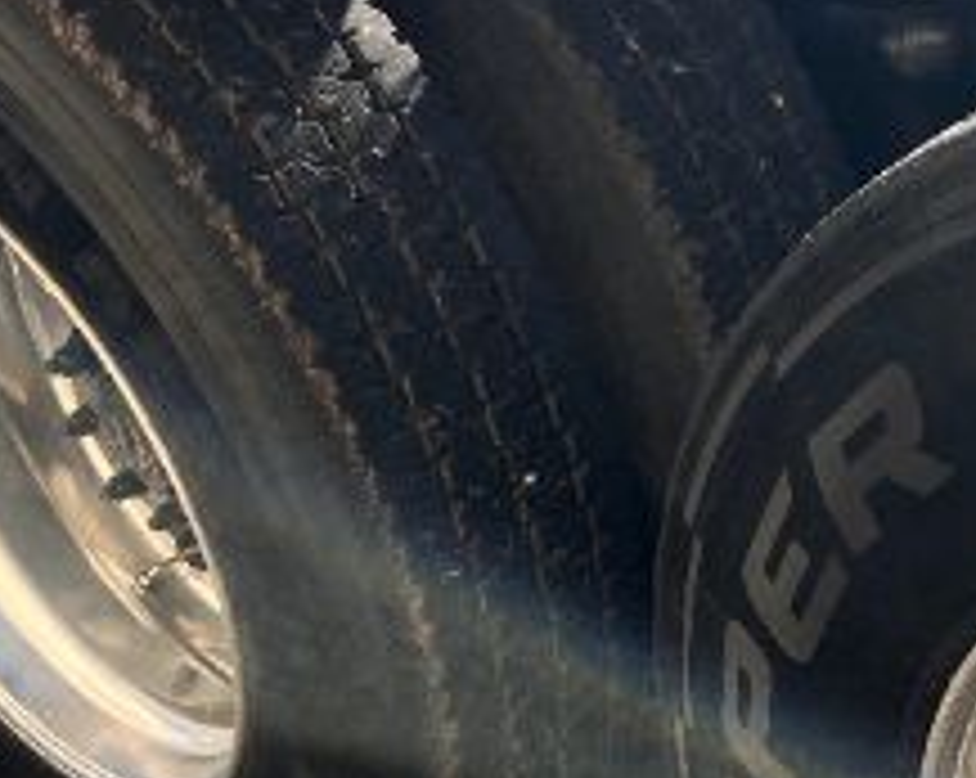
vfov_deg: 20.3
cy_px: 549
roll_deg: +4.4
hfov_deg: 24.3
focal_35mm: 75
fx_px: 2164
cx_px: 963
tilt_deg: -33.5
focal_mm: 5.1
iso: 50
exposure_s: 1/1517
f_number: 1.6
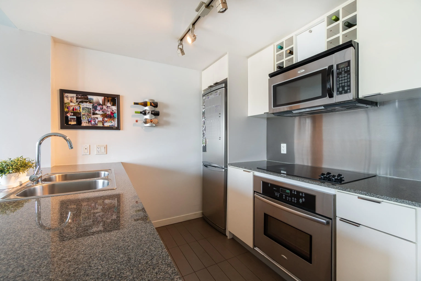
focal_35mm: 15
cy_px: 140
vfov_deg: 77.3
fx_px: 175
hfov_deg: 100.4
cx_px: 210
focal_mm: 10
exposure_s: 1/2.5
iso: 200
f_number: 8
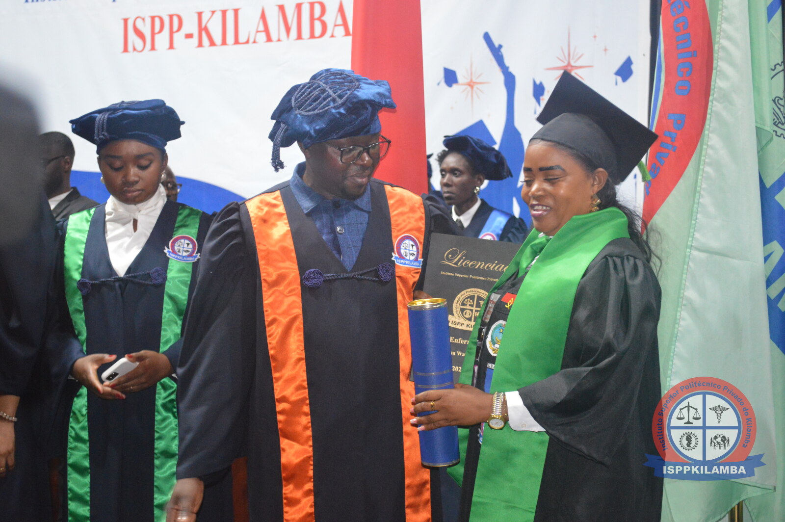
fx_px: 1373
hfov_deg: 31.9
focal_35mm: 63
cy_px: 261
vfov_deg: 21.5
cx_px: 392
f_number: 5.3
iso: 2800
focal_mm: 42
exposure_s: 1/60
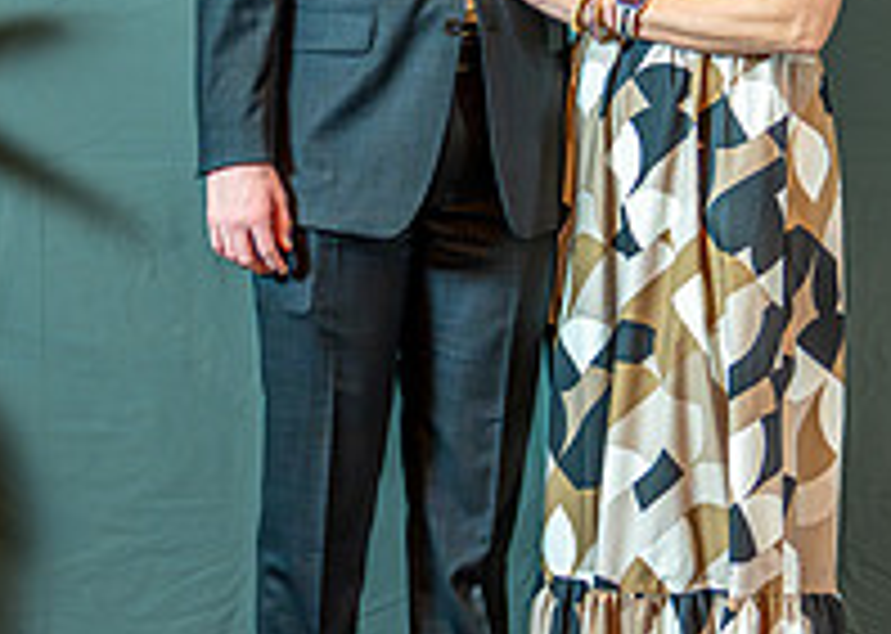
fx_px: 3994
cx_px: 637
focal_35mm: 158
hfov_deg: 12.7
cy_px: 102
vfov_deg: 9.1
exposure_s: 1/400
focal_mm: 50
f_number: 1.2
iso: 1250
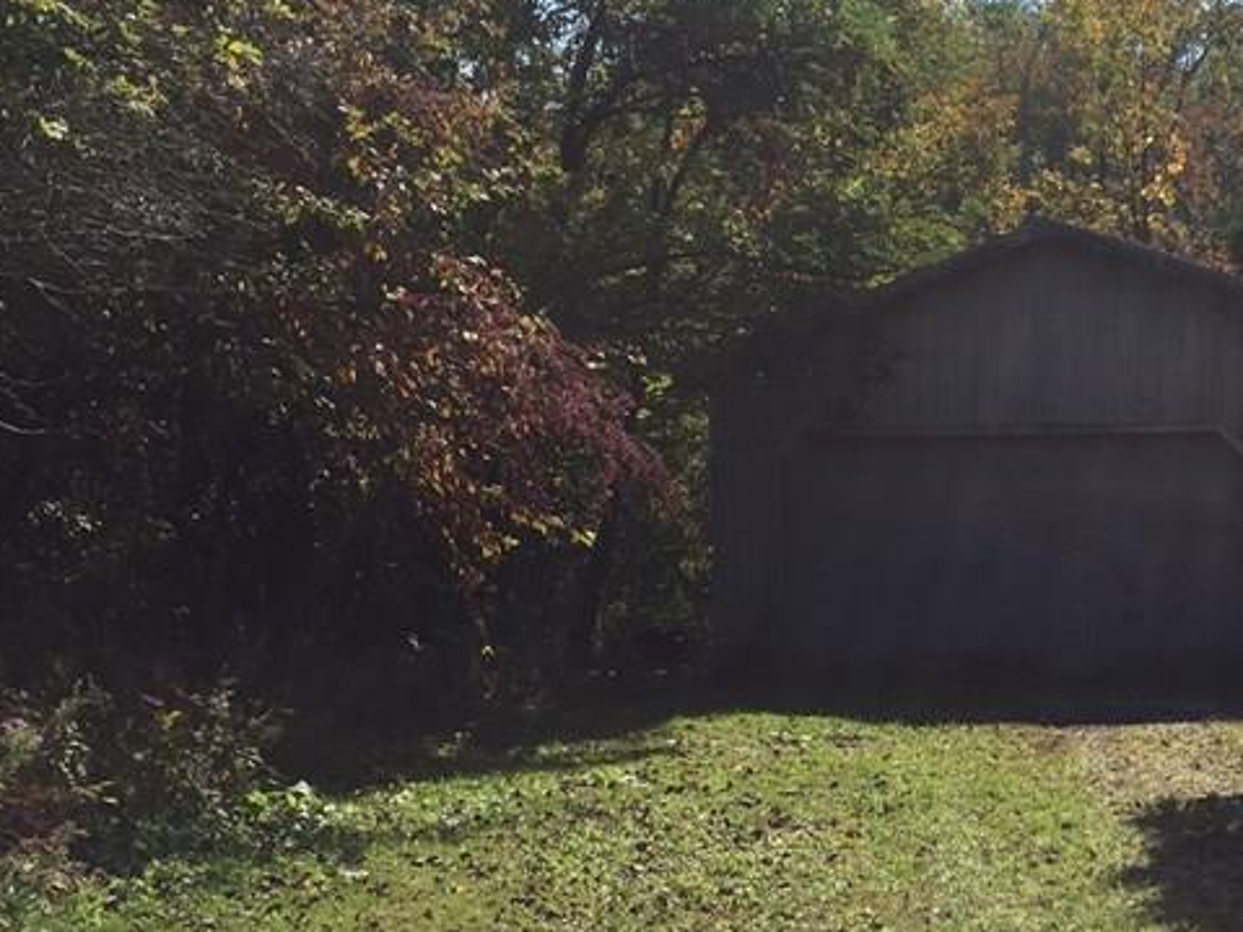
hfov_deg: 30.5
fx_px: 2226
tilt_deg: -4.4
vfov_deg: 23.5
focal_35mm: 62
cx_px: 978
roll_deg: -0.2
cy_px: 646
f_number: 2.2
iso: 32
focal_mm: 4.15
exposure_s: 1/1883
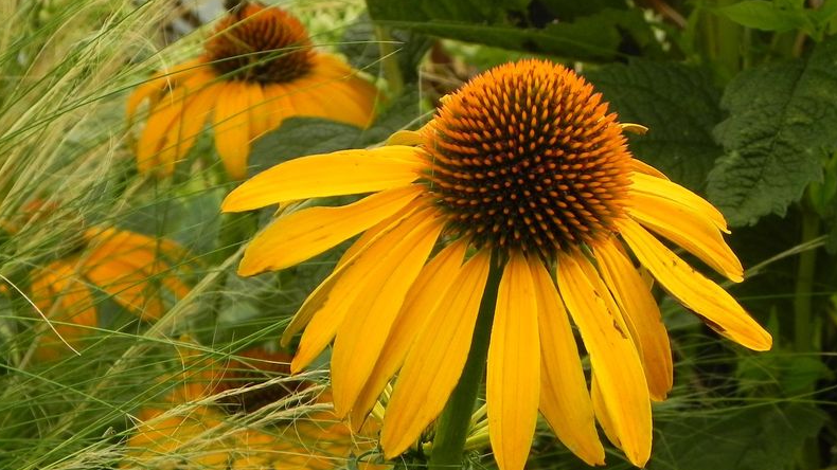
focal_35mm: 212
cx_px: 323
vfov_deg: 5.7
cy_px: 317
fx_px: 4704
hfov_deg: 10.2
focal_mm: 25.7
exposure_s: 1/400
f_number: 5
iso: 160
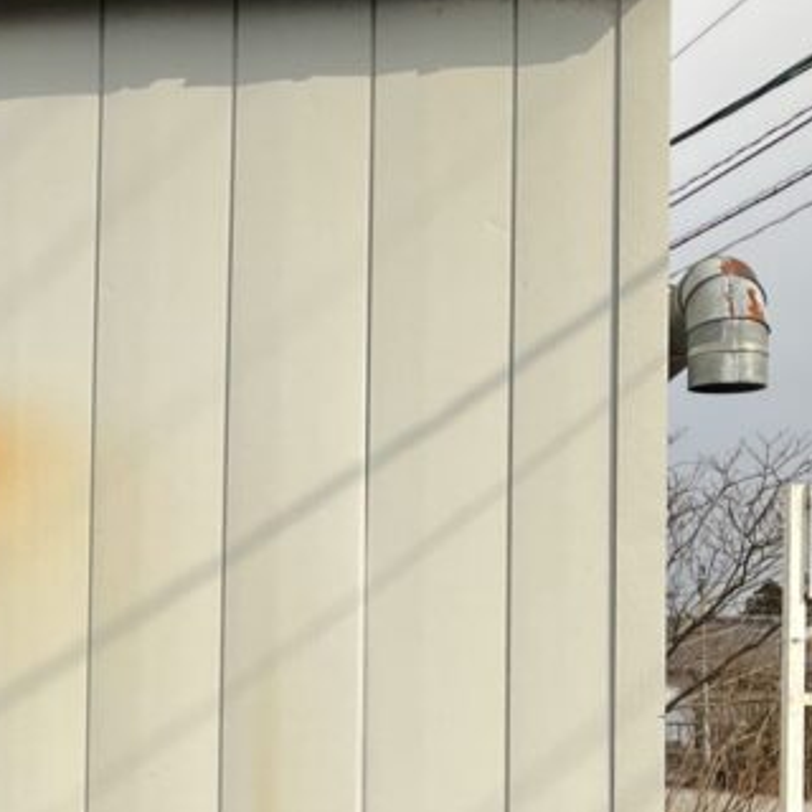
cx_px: -236
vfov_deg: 22.2
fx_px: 2044
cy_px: 647
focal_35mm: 77
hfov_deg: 20.6
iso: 25
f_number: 1.8
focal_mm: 3
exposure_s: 1/2427
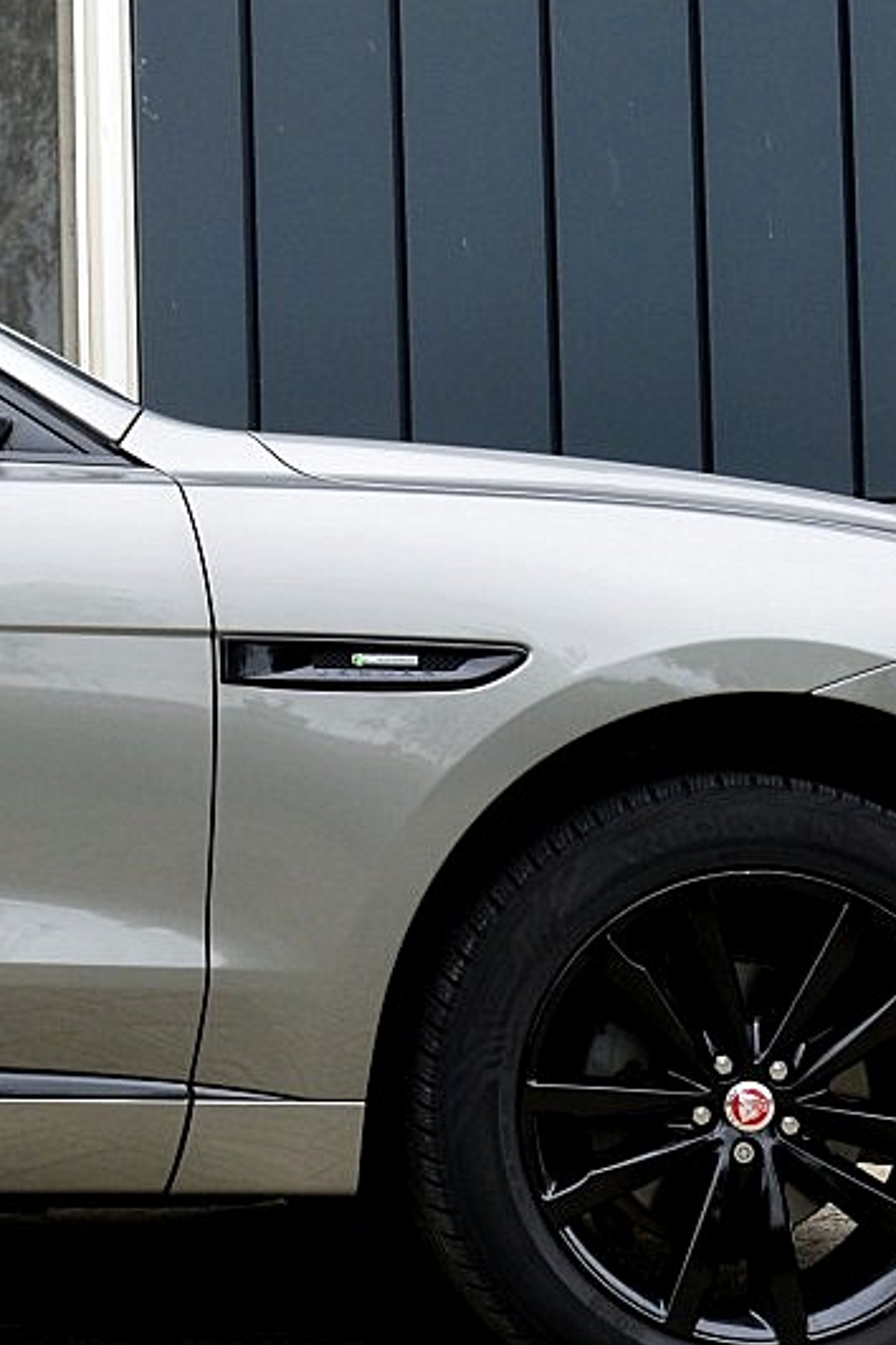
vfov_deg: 18.6
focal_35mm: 110
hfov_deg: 11.7
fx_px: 4106
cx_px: -618
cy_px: 532
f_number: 9
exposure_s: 1/100
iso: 400
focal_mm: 24
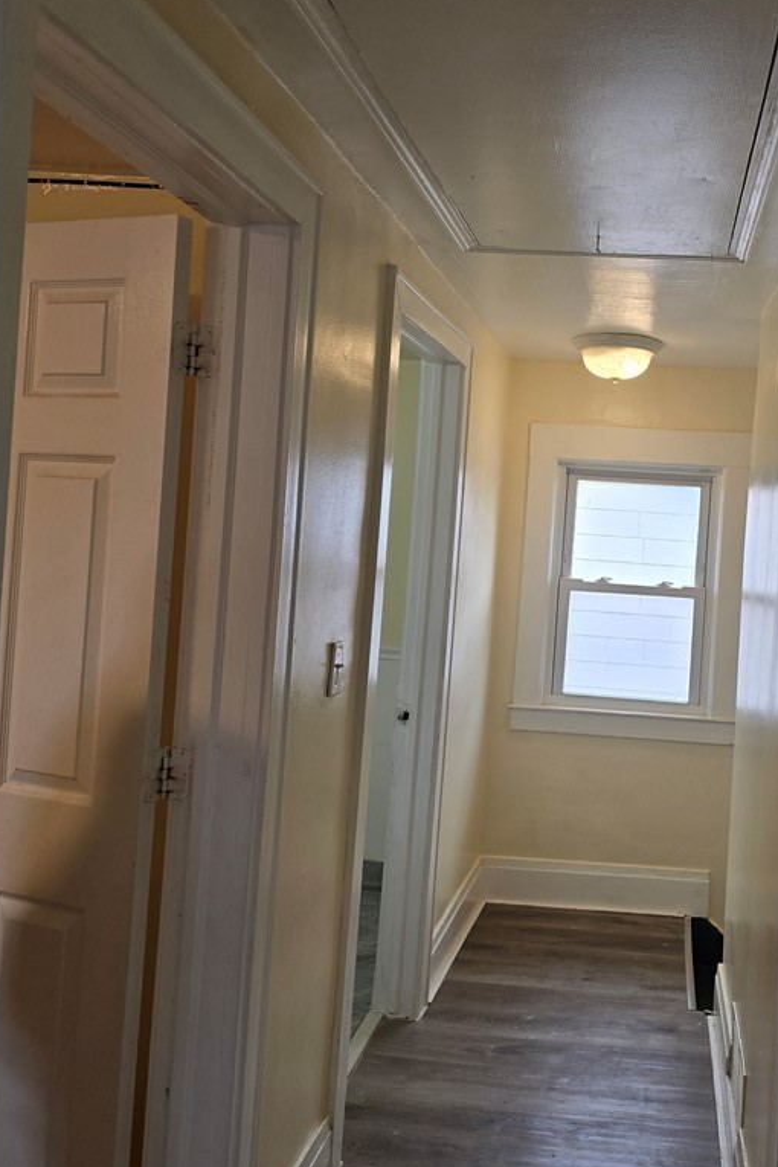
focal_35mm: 32
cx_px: 564
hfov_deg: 40.2
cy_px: 551
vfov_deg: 58.7
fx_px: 1037
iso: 64
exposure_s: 1/120
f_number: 1.7
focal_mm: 6.3
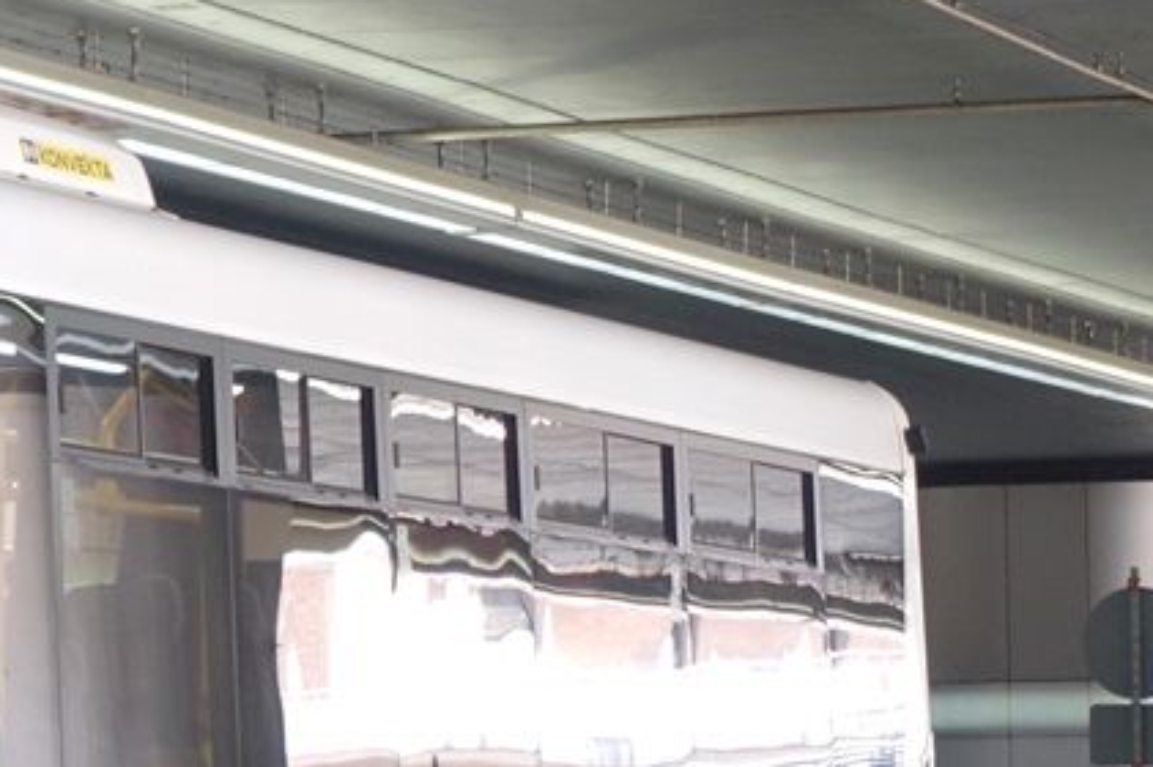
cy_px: 666
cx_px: -516
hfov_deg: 8.8
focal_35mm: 228
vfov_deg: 6.0
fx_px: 7296
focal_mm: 25.7
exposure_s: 1/80
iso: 160
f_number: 2.8
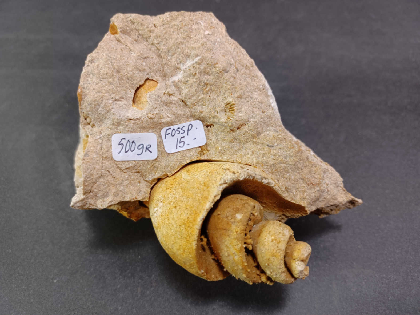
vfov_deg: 54.9
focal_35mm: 25
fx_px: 303
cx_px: 210
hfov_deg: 69.4
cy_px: 158
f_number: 1.8
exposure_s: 1/50
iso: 125
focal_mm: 4.6
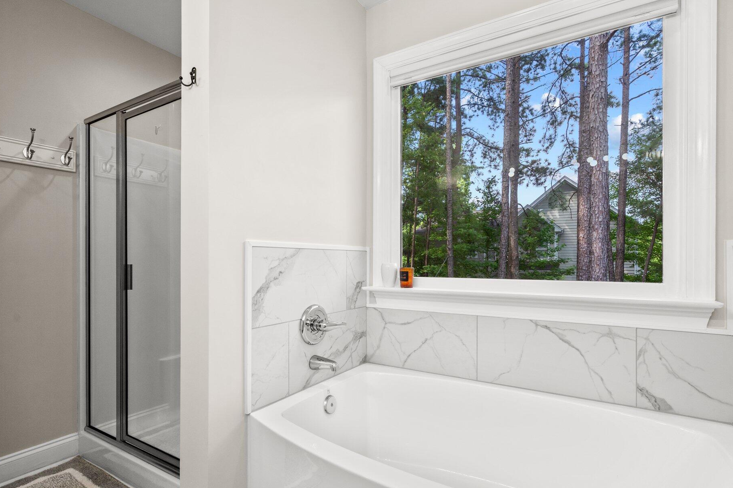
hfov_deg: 90.0
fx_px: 366
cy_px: 262
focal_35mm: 18
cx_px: 375
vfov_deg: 67.3
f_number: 8
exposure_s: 1/10
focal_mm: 16
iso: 400
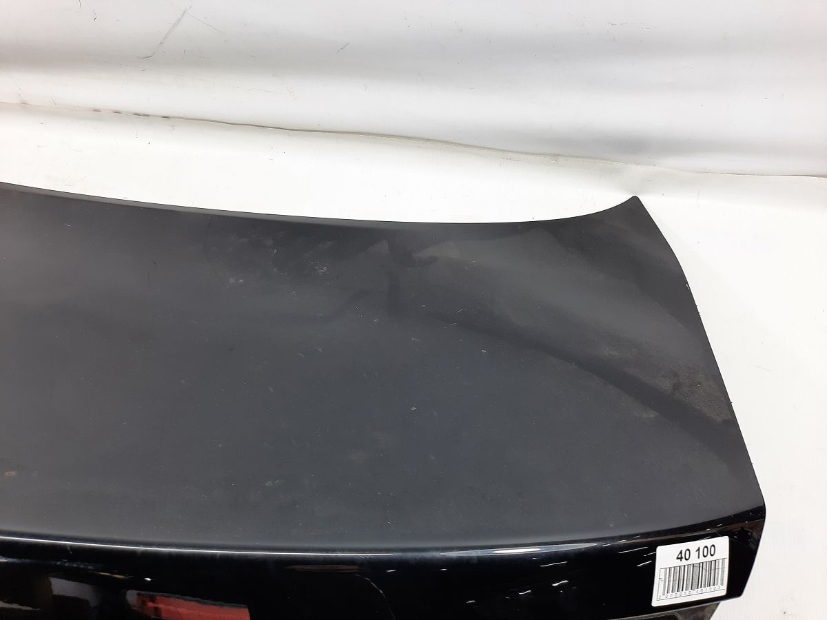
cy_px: 310
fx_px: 597
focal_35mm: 25
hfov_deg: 69.4
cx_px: 414
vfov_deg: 54.9
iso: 50
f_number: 2
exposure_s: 1/50
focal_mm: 4.6
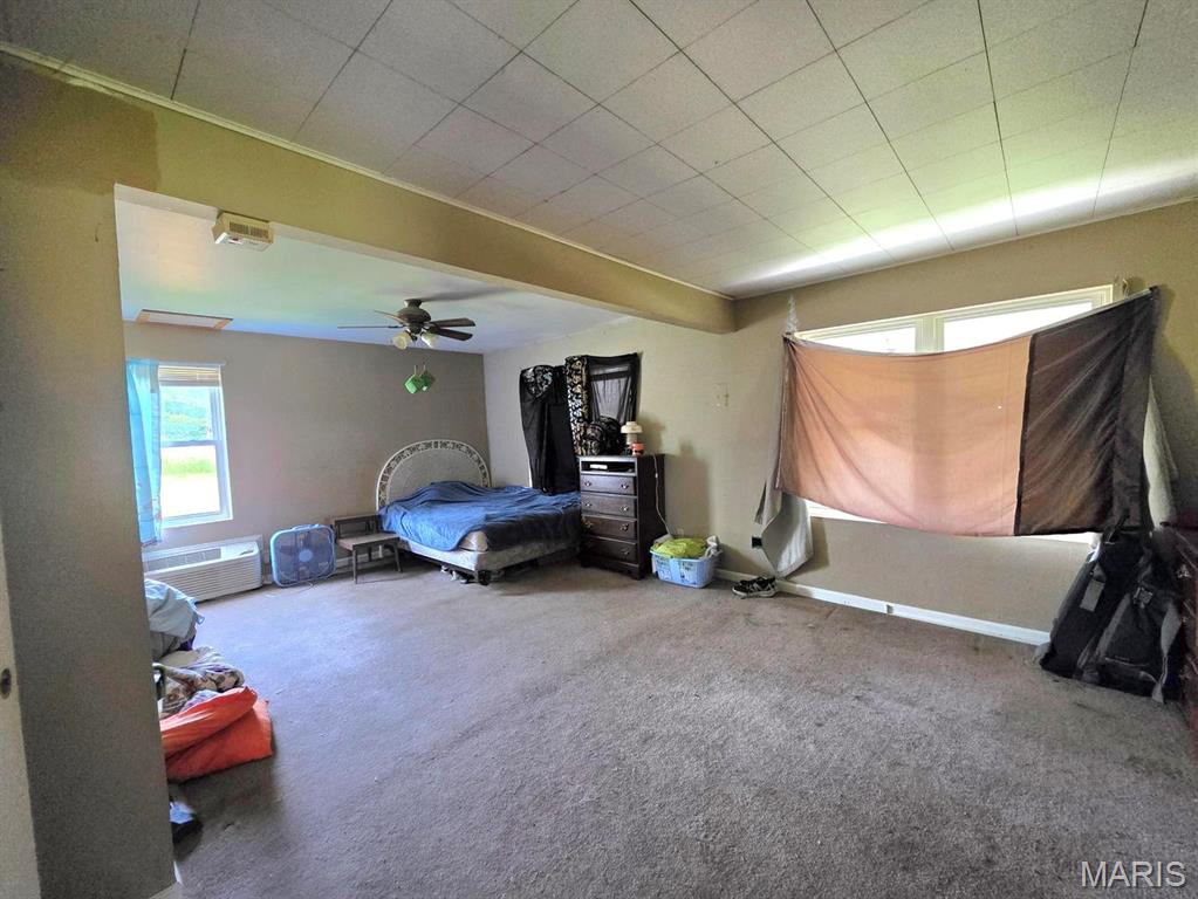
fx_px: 450
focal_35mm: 13
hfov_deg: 106.2
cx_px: 599
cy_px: 450
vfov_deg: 90.0
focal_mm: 2.2
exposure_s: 1/60.2
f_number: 1.9
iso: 1250
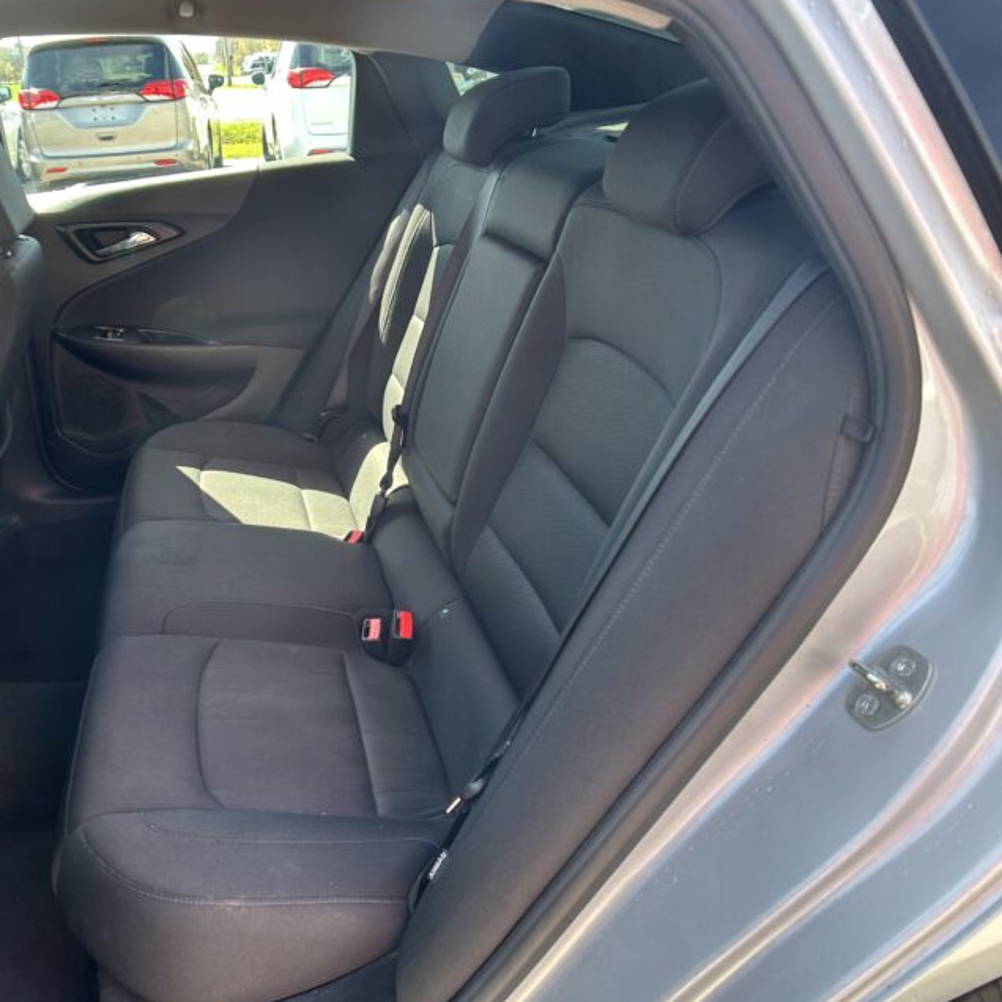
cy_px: 512
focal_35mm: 37
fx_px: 1212
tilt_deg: -26.9
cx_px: 315
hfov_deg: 44.1
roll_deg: +3.9
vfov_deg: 44.9
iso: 40
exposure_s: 1/100
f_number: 1.5
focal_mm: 5.7
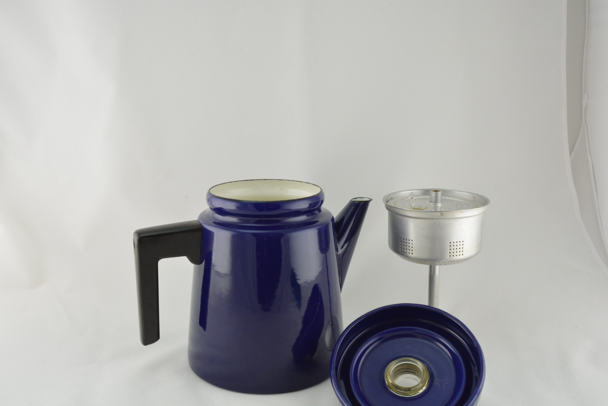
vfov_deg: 36.9
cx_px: 304
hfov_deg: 53.1
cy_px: 203
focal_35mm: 36
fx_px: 608
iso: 1250
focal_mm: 24
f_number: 22
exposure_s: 1/15
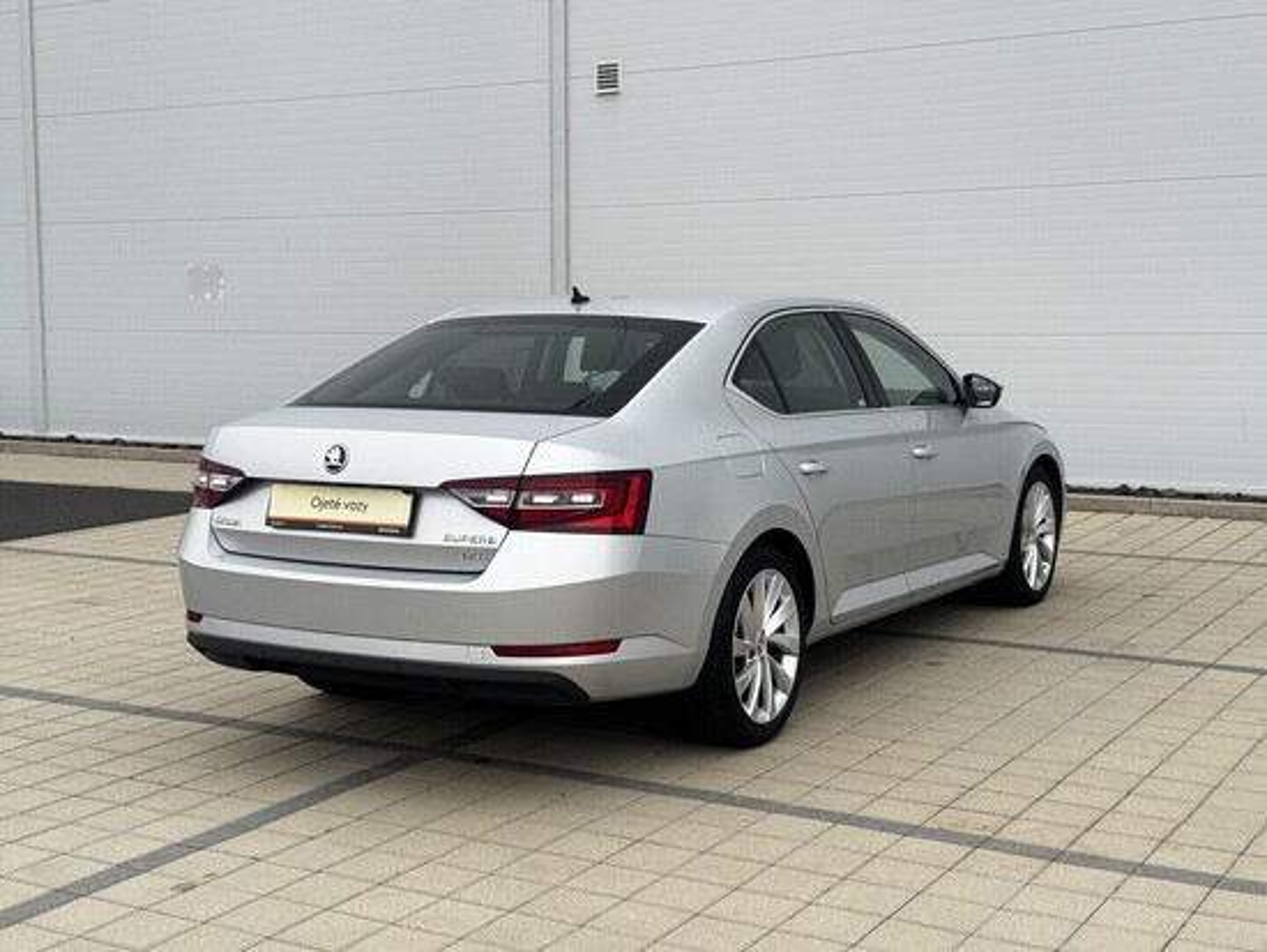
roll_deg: +0.7
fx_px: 1758
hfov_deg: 39.6
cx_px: 634
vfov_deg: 30.3
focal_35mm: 48
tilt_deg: -3.7
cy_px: 476
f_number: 1.78
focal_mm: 6.76
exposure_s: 1/1114
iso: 64
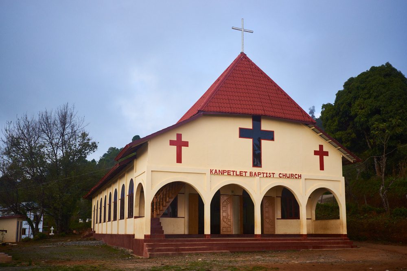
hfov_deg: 54.4
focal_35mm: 35
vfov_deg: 37.9
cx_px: 204
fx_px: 396
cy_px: 136
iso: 400
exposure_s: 1/750
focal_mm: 35
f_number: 8
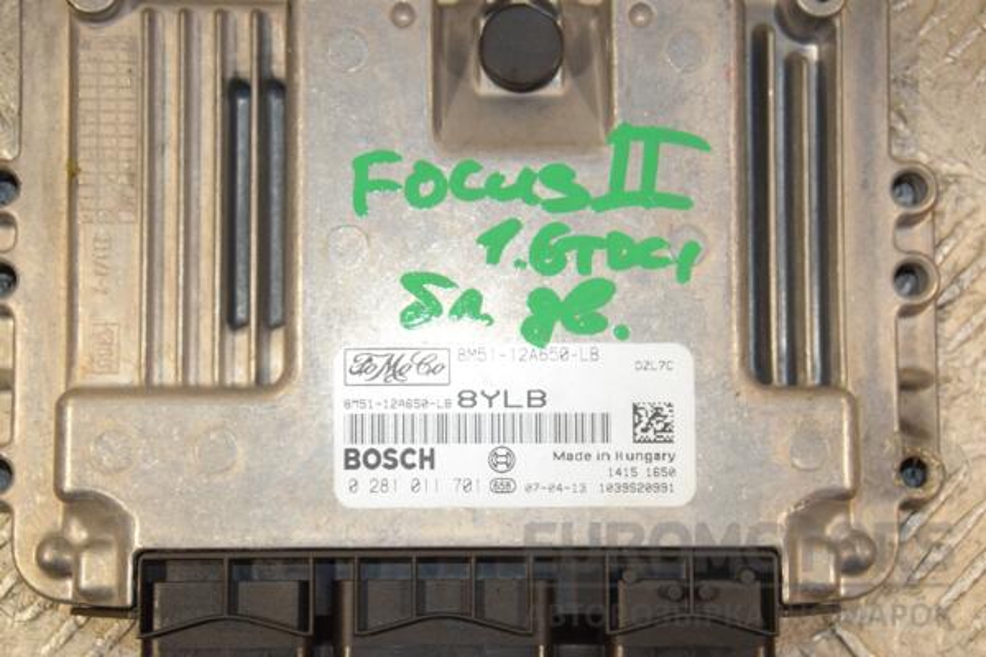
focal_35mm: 78
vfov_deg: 17.5
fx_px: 2136
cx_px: 493
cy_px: 328
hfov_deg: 26.0
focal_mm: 52
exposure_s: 1/200
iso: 800
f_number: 7.1
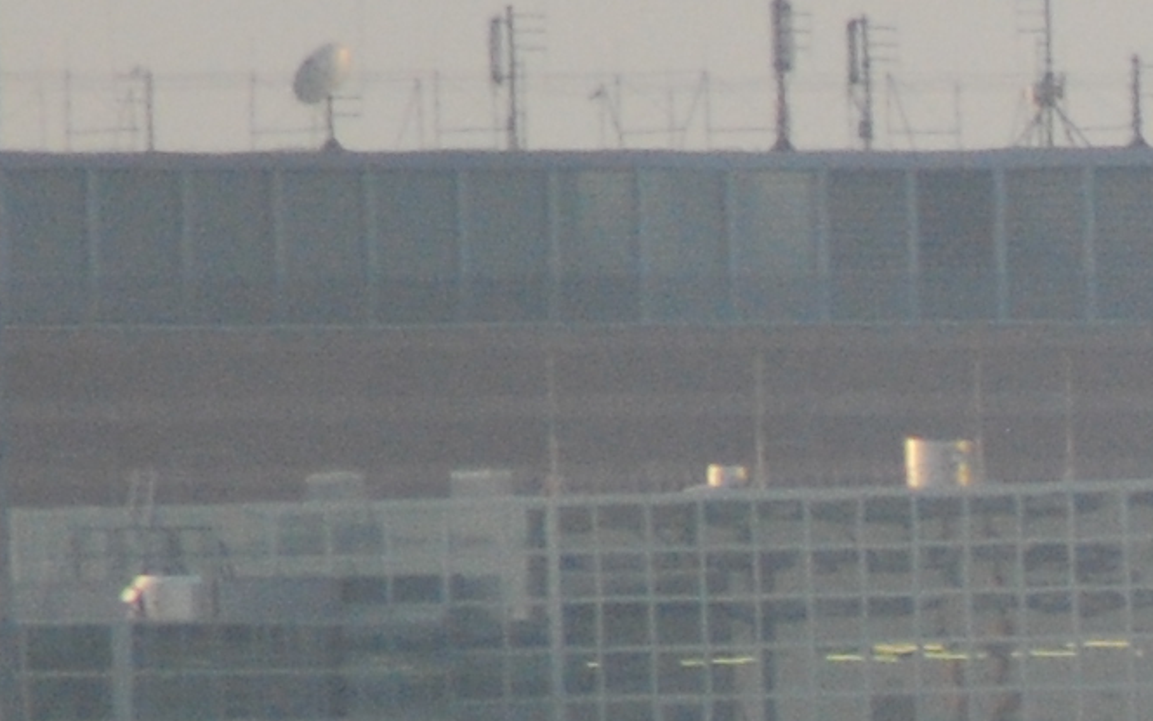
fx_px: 84182
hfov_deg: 0.8
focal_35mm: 2679
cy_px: 1418
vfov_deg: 0.5
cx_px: 2391
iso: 560
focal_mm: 300
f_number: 5.6
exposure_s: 1/500
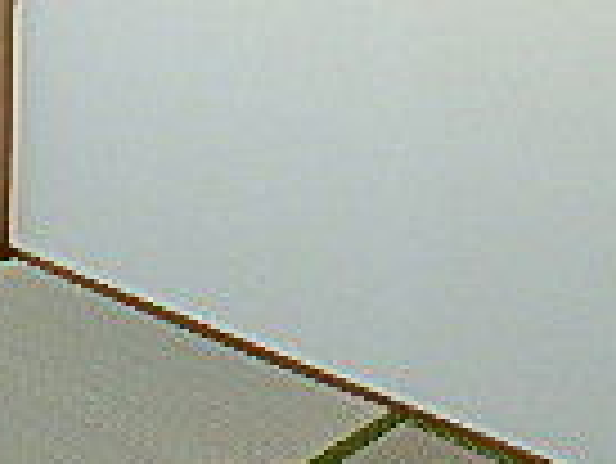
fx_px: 1745
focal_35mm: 98
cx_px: -58
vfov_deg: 14.3
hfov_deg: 19.2
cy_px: -180
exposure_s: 1/125
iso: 200
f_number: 3.5
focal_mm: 3.7
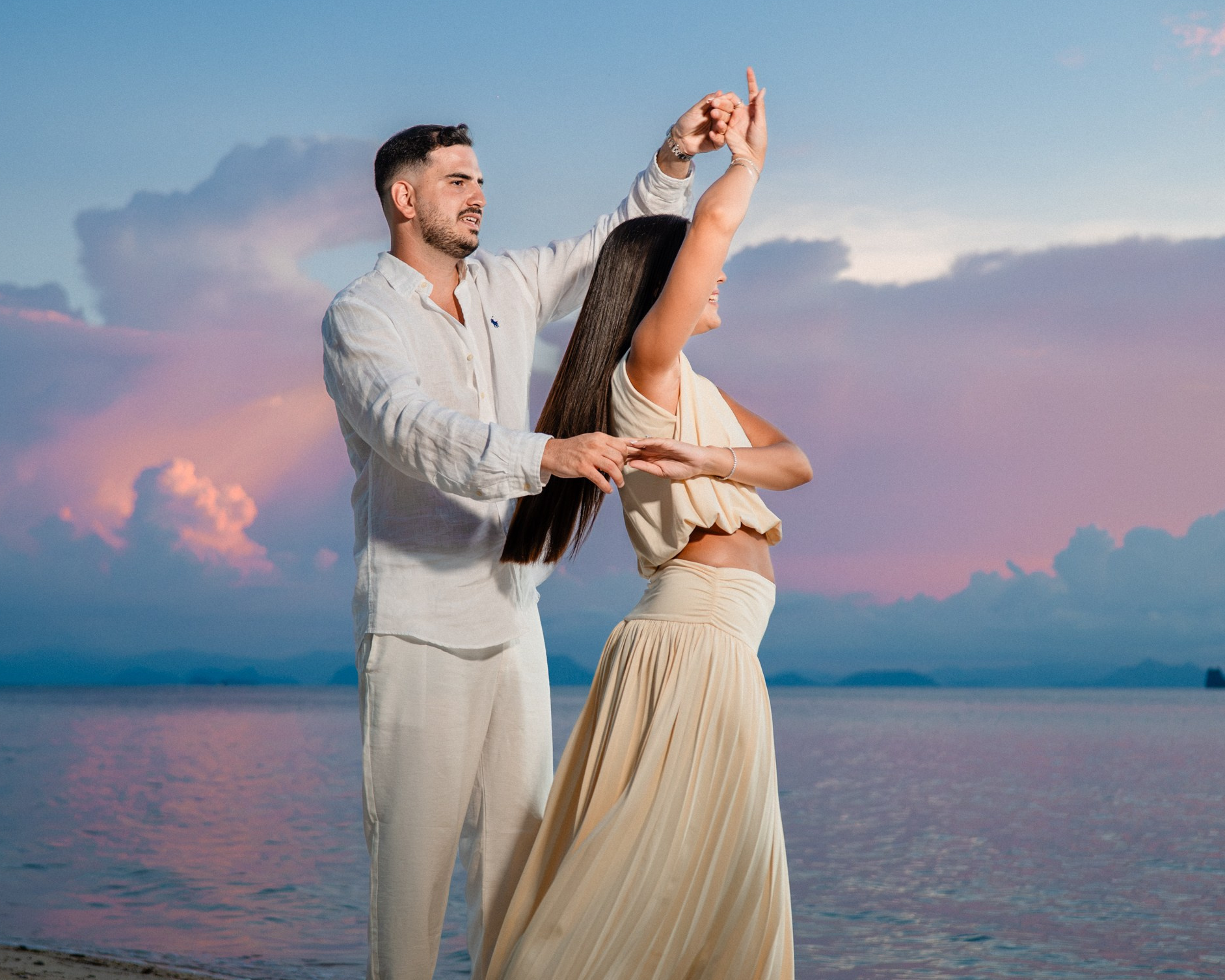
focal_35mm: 61
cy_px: 484
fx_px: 2211
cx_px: 531
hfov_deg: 30.9
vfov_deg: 25.0
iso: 1000
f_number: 3.2
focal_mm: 50
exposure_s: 1/400
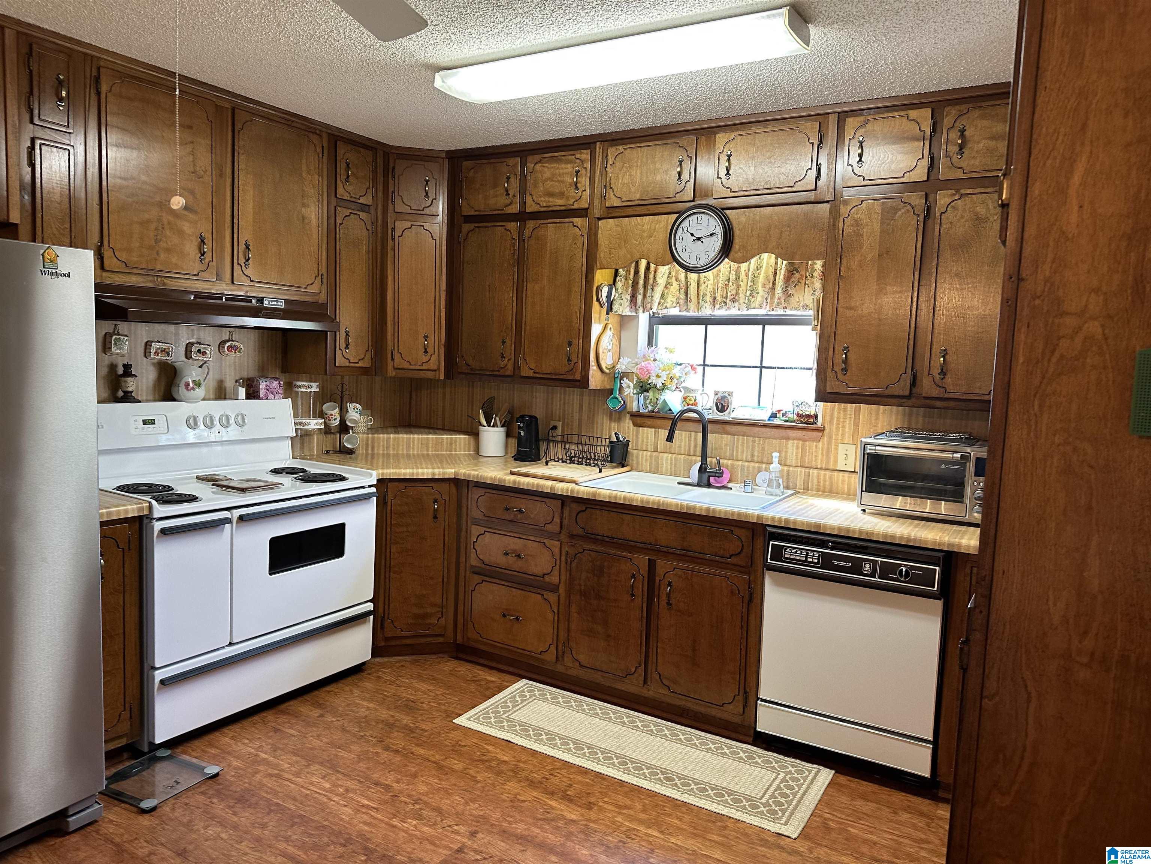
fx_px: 798
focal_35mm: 24
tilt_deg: -6.7
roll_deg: -2.4
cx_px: 576
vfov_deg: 56.8
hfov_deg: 71.6
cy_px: 432
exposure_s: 1/60
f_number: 1.78
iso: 160
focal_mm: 6.86
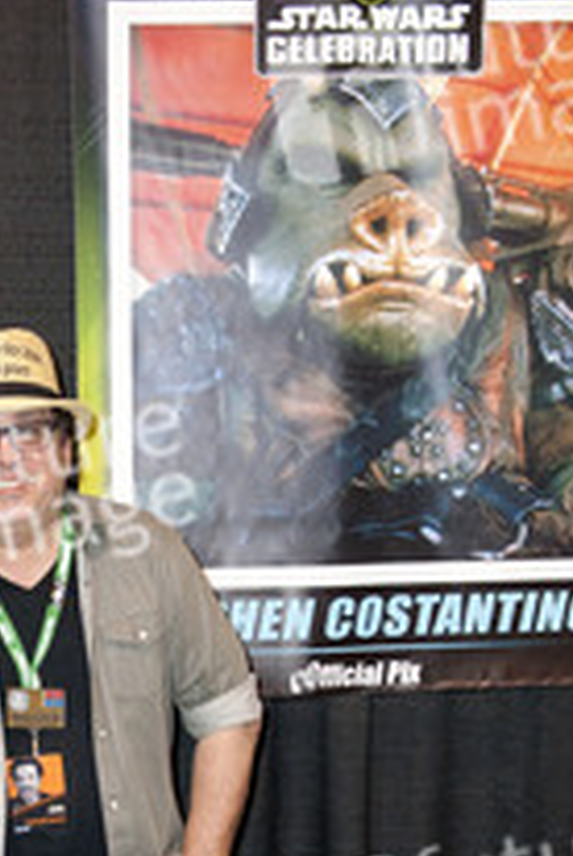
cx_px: 106
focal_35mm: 62
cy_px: 711
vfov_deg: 31.3
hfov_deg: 21.7
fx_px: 1475
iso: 640
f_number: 4
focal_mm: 32
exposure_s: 1/400
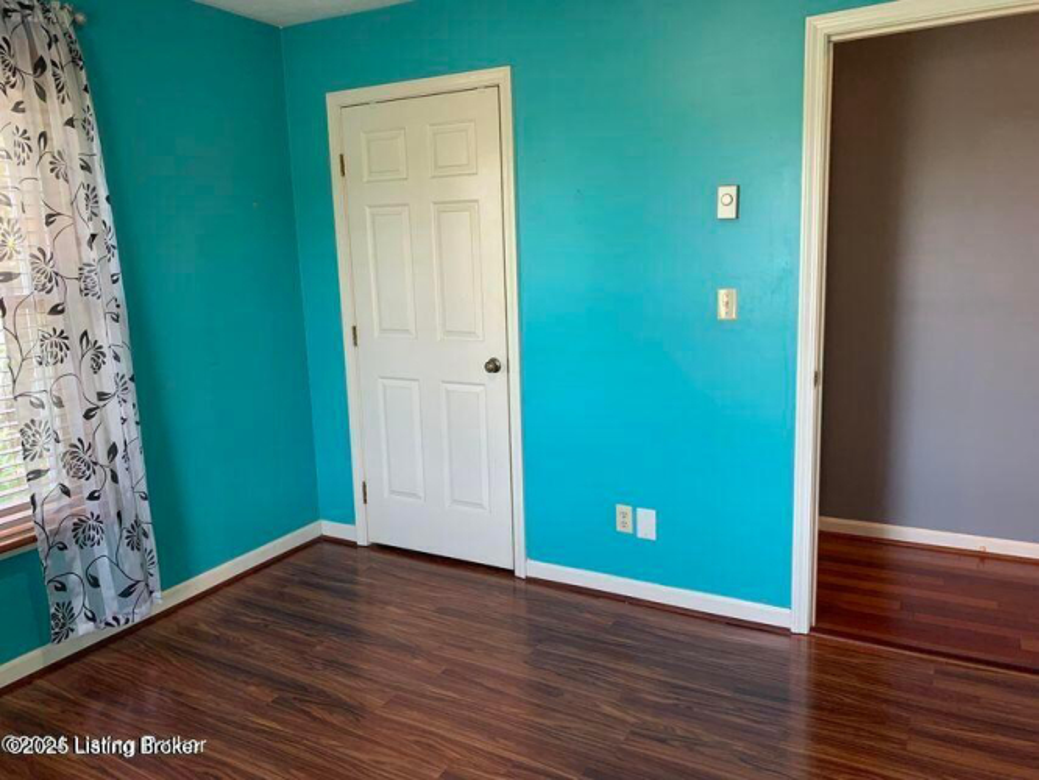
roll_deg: +0.9
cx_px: 520
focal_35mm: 26
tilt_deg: -9.1
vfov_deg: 53.1
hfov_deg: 67.3
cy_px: 390
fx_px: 781
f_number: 1.8
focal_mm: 4.25
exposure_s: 1/60
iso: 200
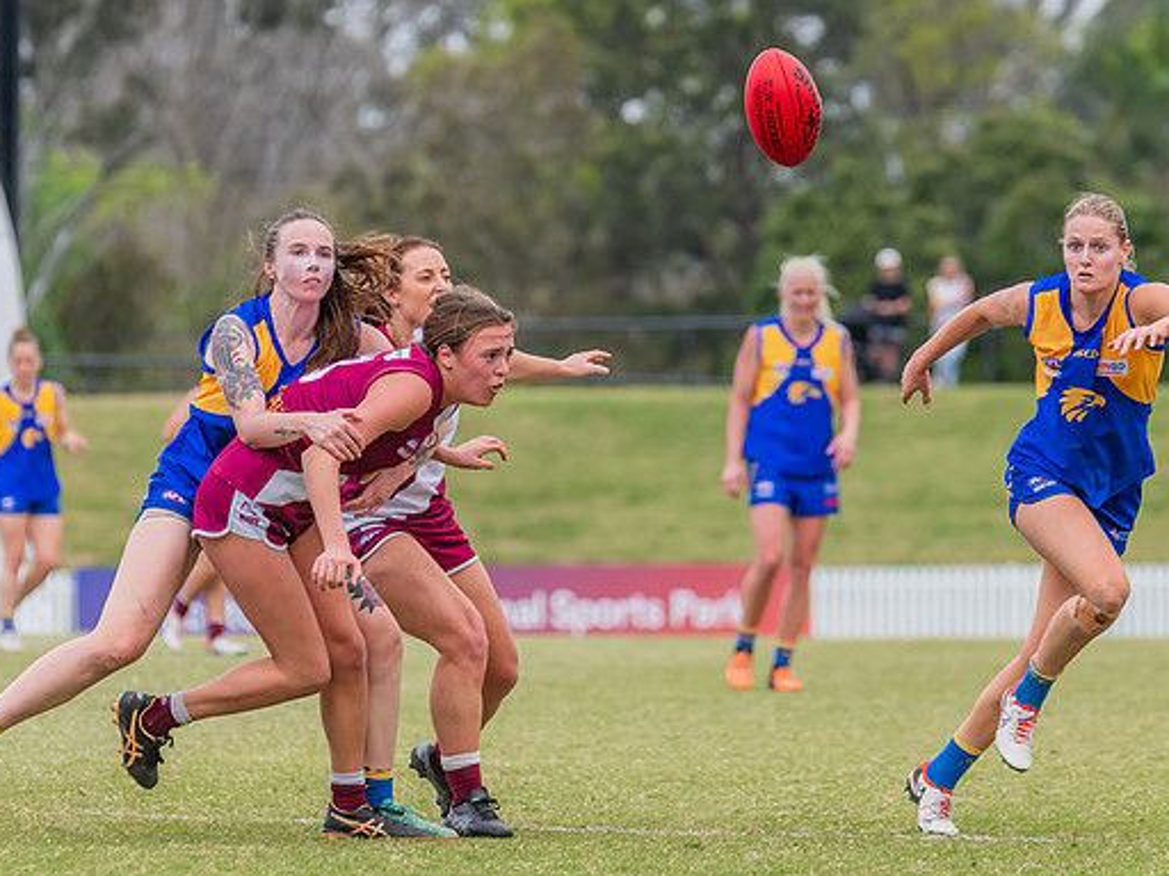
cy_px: 415
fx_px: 13846
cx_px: 440
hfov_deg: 4.8
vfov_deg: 3.6
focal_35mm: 410
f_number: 7.1
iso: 800
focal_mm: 310
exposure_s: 1/1250
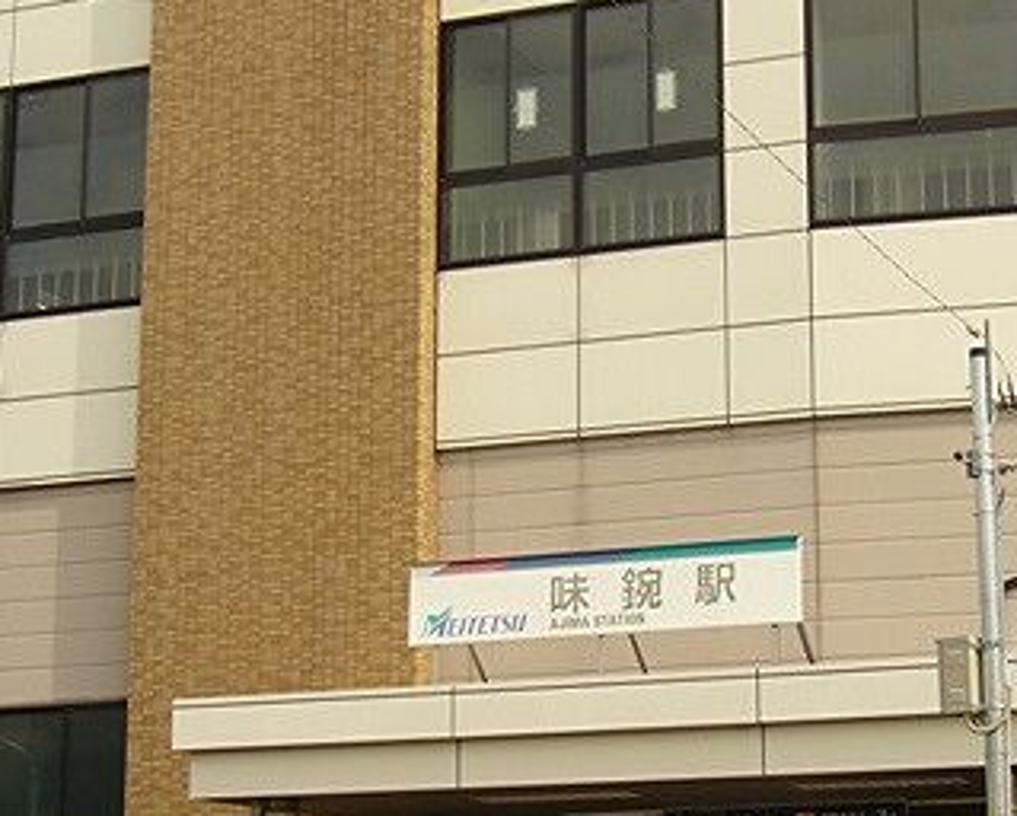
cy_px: 446
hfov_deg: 21.6
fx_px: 2652
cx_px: 711
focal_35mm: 88
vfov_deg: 17.5
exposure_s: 1/400
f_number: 6.3
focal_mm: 7.5
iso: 80
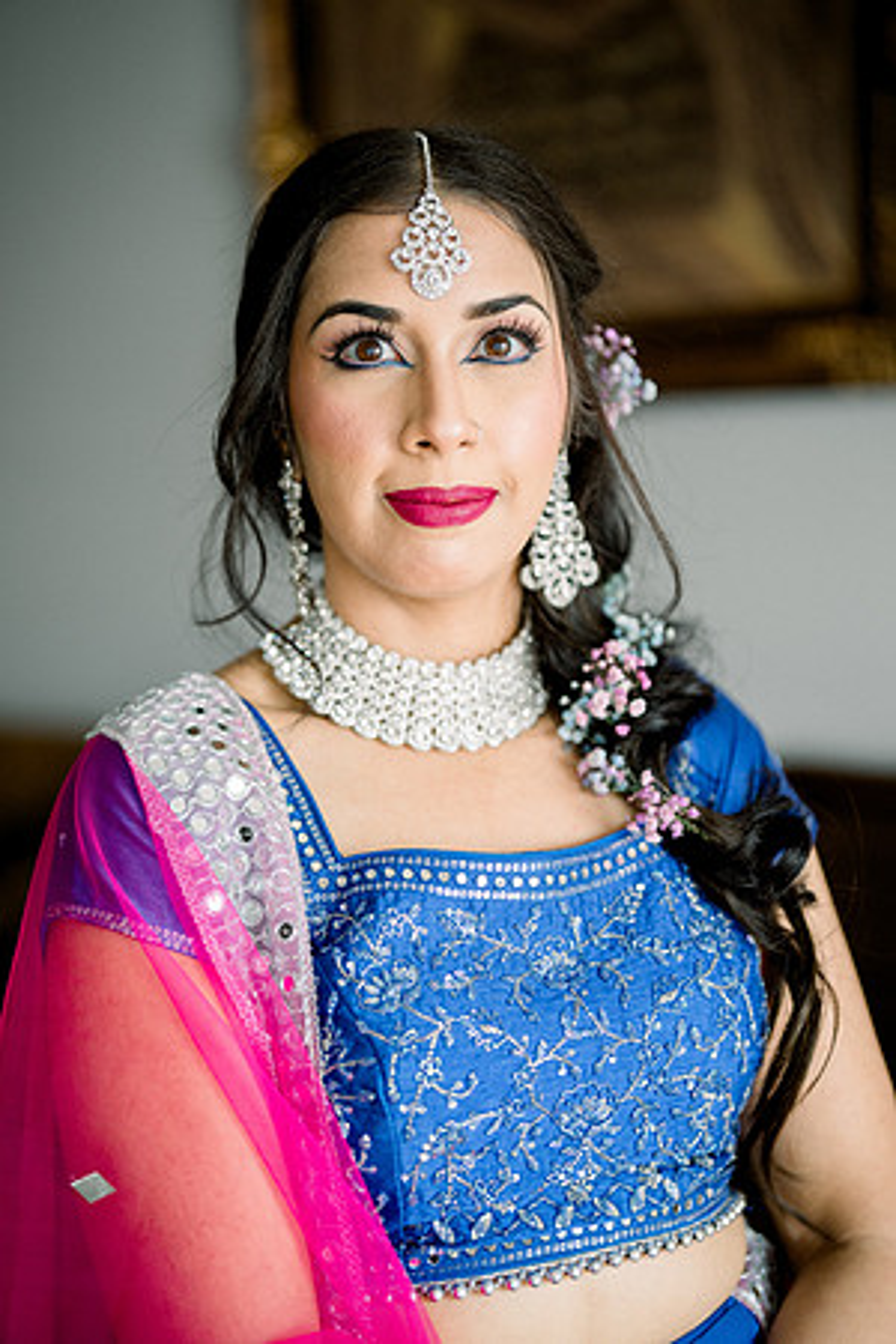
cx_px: 448
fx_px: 1867
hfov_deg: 27.0
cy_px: 672
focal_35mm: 50
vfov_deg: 39.6
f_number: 1.4
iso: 320
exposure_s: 1/160
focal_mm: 50
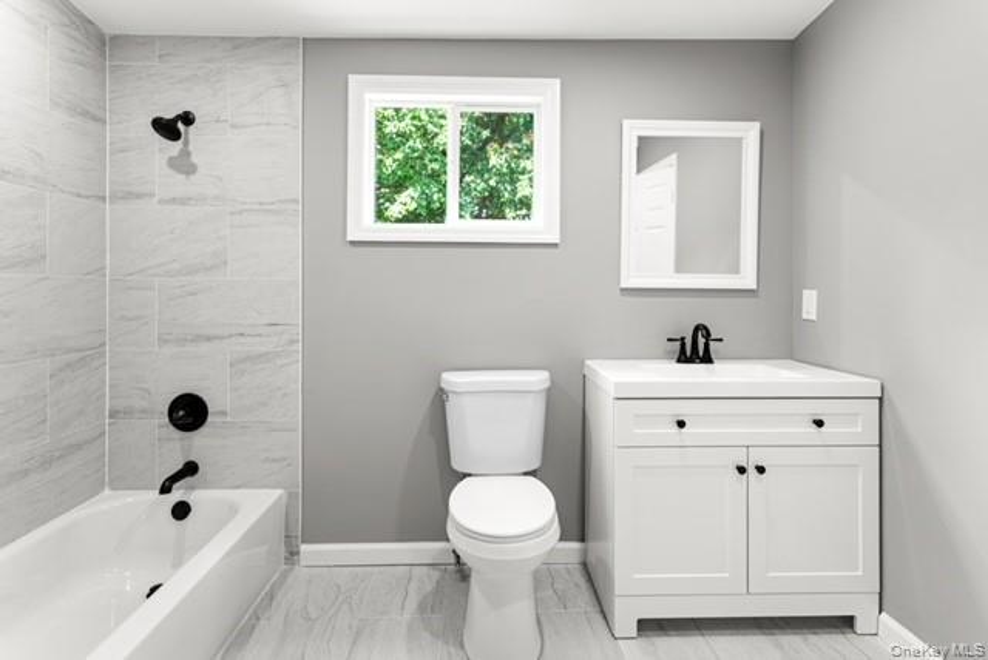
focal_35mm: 17
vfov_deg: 70.6
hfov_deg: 93.2
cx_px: 494
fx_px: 467
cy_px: 330
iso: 160
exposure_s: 1/13
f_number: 2.8
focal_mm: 17
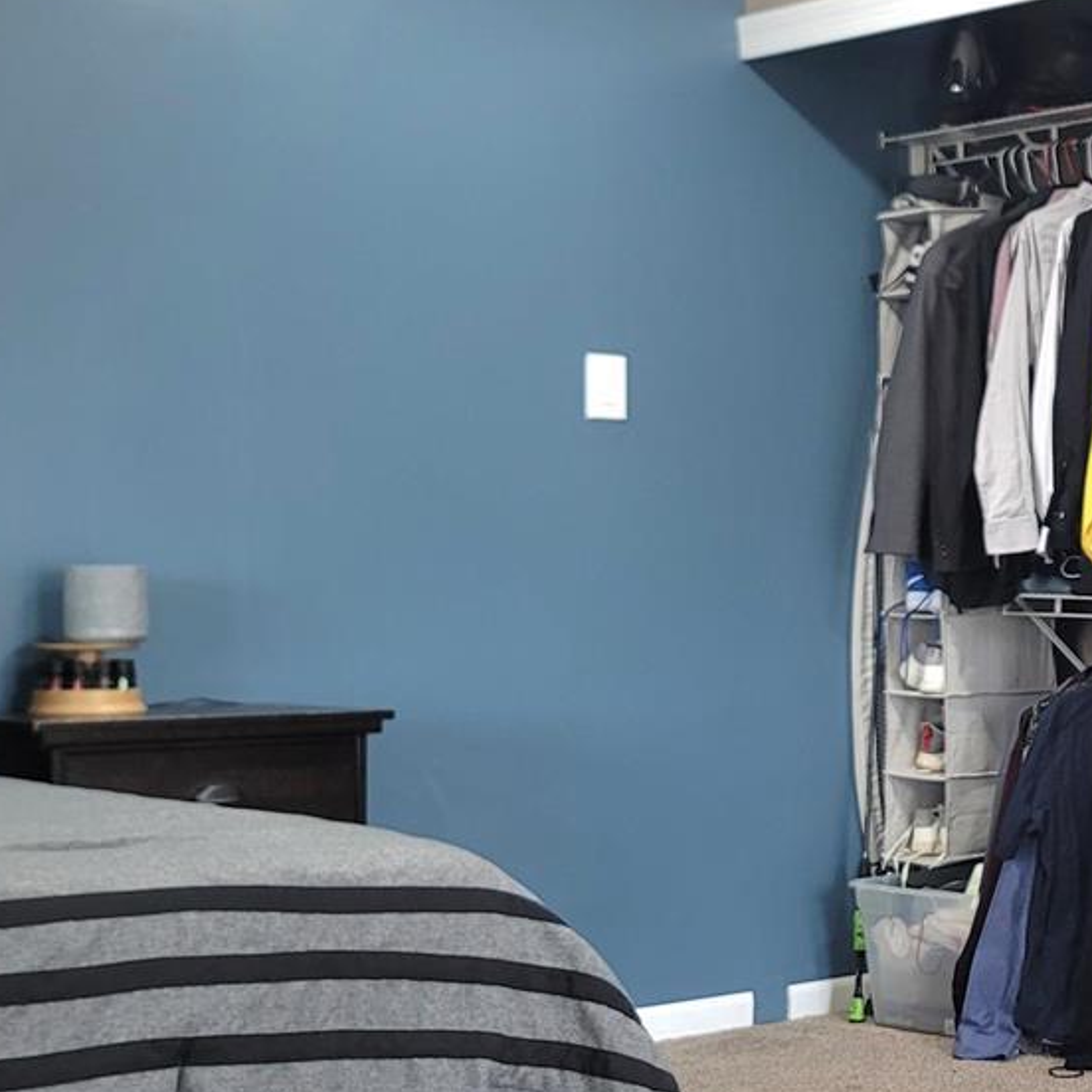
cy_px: 595
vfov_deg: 26.9
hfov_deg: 23.6
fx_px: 2284
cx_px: 1430
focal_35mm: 64
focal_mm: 7
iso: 160
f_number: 1.8
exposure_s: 1/40
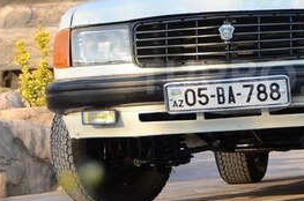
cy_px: 77
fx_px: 3010
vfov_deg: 3.8
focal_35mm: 357
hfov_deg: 5.8
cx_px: 255
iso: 400
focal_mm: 95
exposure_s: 1/640
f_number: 6.3
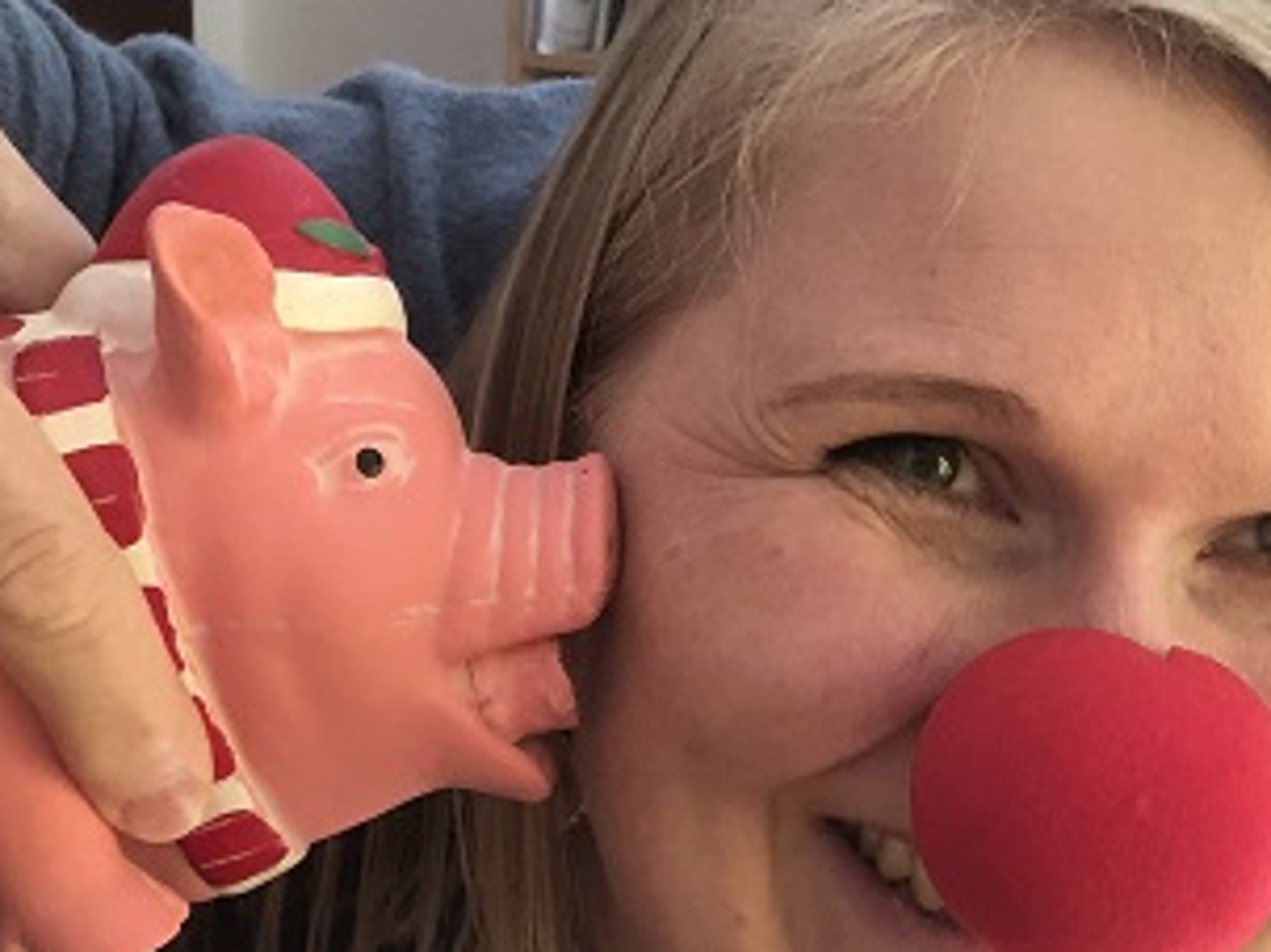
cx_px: 1086
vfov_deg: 19.8
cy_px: 296
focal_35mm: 74
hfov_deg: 25.7
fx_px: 2716
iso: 160
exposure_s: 1/120
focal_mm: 2.87
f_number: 2.2
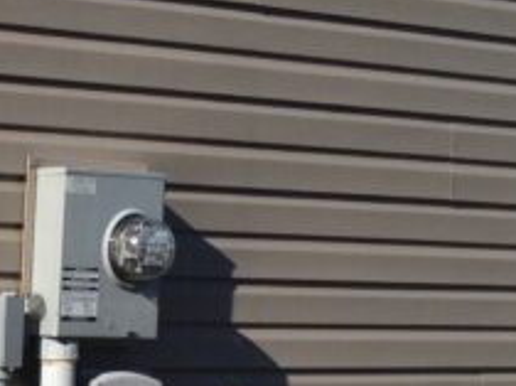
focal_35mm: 171
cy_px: 534
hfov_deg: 11.2
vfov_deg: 8.5
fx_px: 2546
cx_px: -238
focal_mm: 4.28
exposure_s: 1/2045
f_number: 2.4
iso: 50
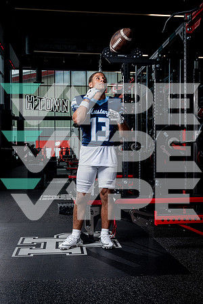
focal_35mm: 46
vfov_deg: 42.7
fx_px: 389
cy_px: 152
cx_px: 102
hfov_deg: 29.2
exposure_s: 1/250
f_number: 9
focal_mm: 46
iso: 640
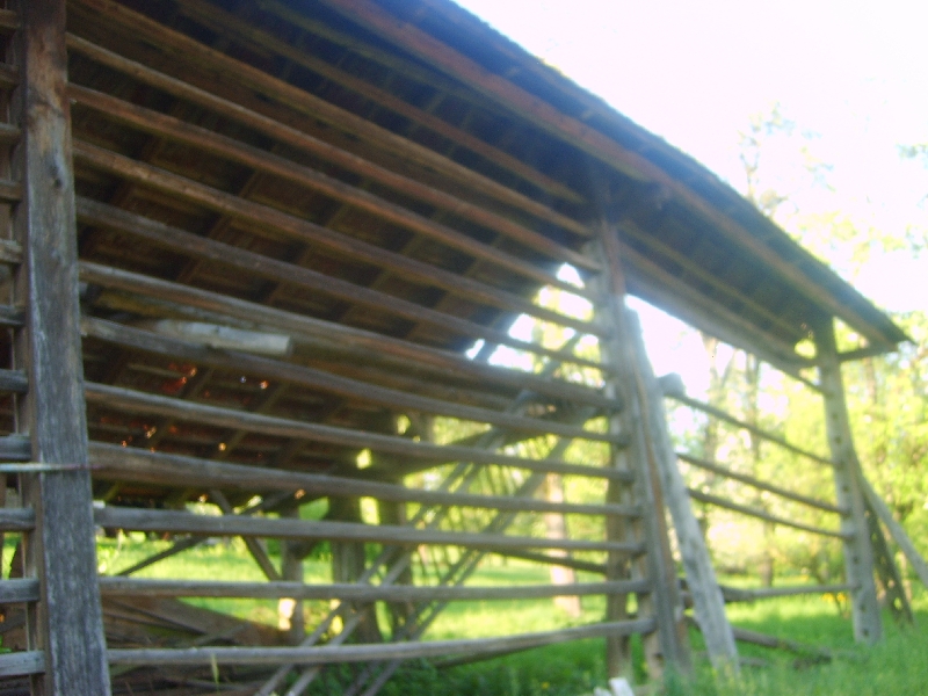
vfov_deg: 40.7
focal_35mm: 35
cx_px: 464
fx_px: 938
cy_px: 348
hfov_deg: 52.6
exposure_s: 1/45
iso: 50
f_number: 2.8
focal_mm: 5.8
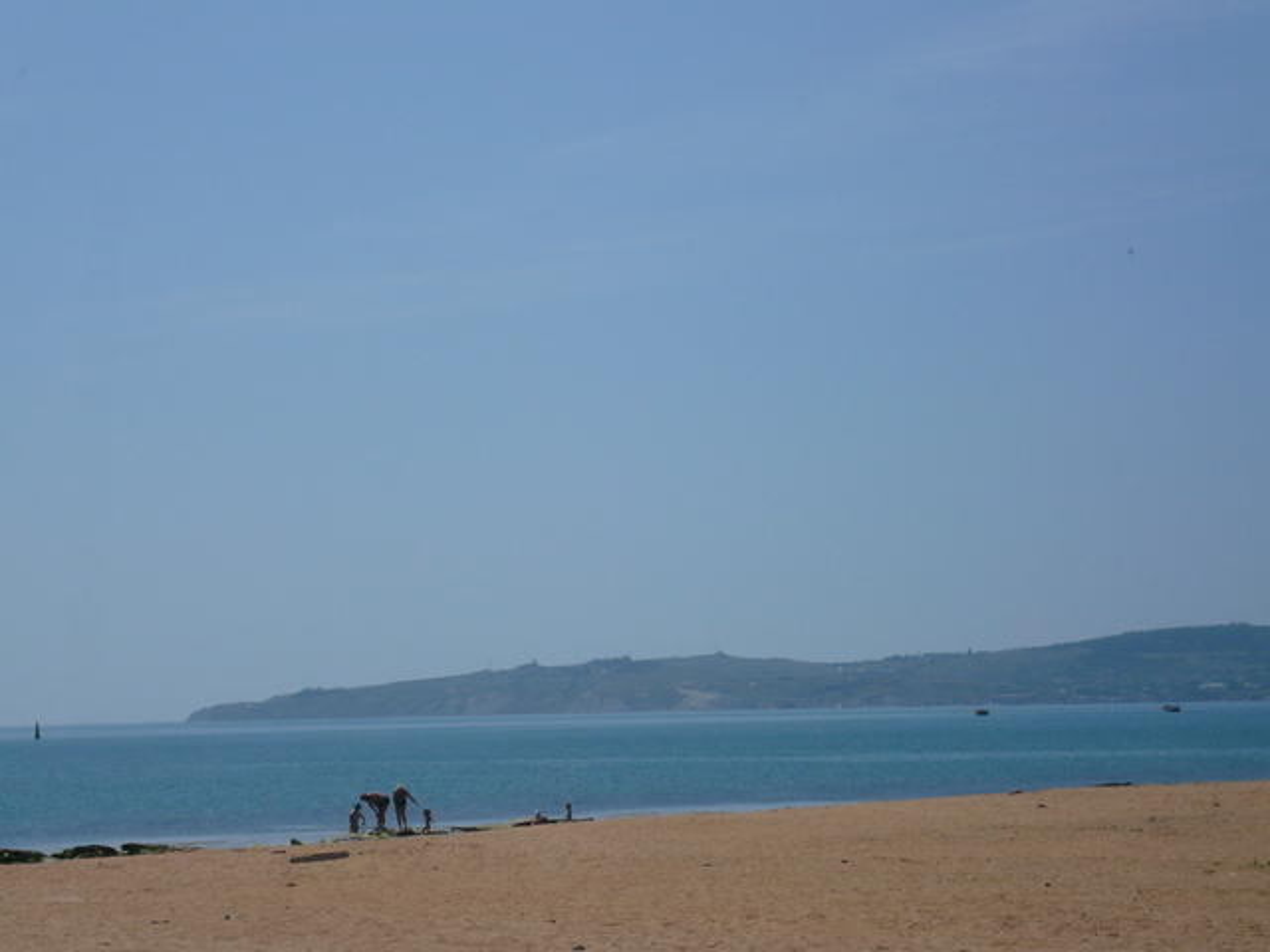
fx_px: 3742
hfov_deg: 19.3
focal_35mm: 102
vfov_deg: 14.5
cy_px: 476
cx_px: 635
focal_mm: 16.8
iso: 100
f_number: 16
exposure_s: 1/200
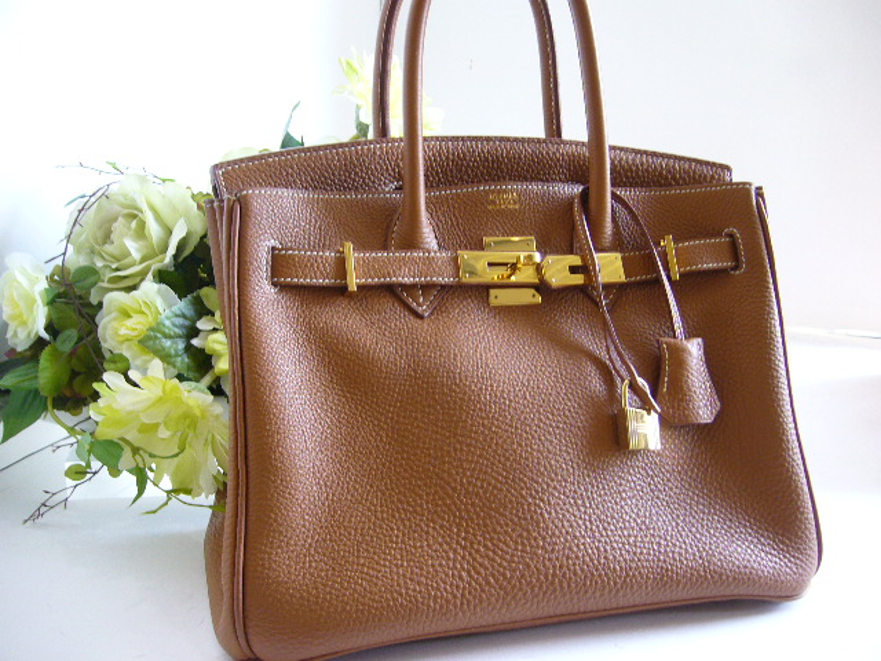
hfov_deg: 52.6
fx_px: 891
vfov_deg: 40.7
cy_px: 330
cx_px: 440
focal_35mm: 35
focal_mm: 5.8
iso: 100
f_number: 2.8
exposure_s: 1/15
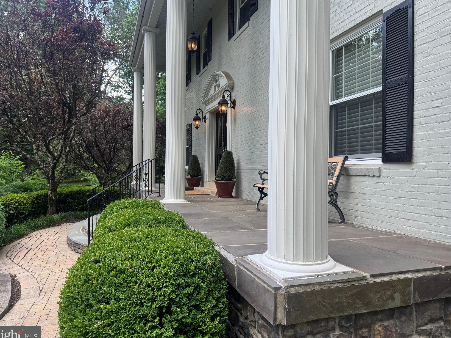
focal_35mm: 25
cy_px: 169
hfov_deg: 69.4
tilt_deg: +0.0
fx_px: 326
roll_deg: -0.7
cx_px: 219
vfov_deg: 54.9
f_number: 1.78
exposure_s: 1/514
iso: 80
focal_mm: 6.76
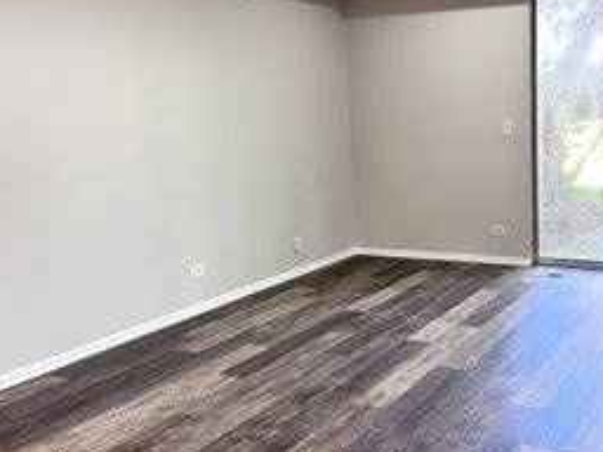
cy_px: 200
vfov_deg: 35.9
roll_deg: +1.5
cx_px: 458
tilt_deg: -7.2
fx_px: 697
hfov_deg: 45.1
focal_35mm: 40
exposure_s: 1/60
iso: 160
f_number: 1.78
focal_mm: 6.86
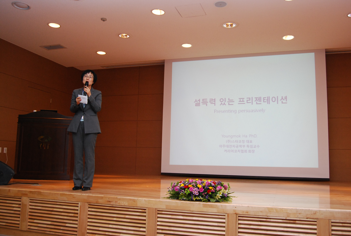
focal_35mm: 33
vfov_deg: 40.1
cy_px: 118
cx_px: 176
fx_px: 322
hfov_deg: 57.1
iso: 800
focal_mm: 22
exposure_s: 1/100
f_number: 5
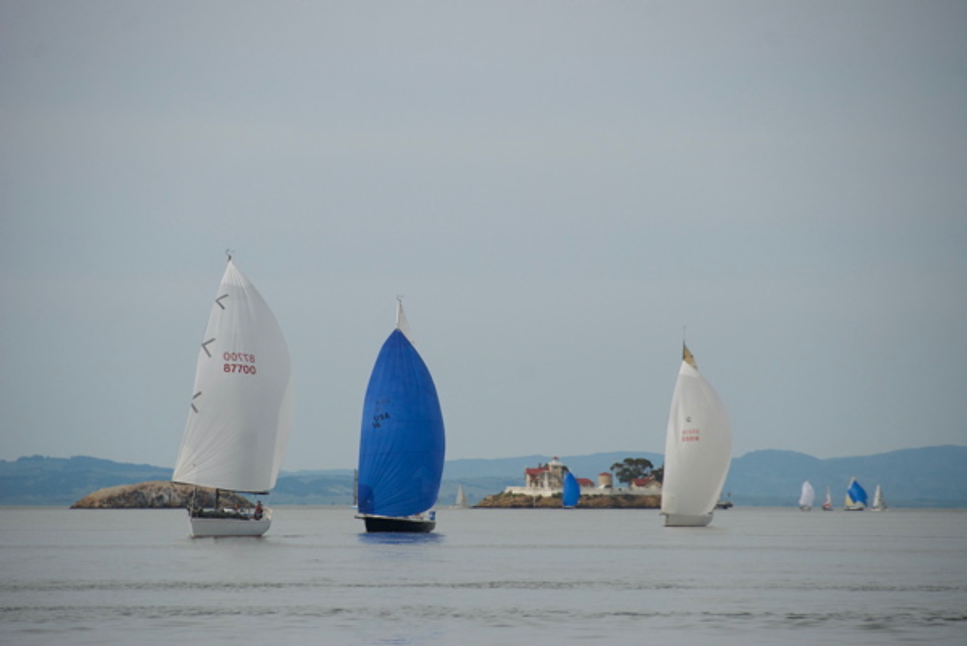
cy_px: 323
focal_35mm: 255
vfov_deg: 5.4
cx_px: 484
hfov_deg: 8.1
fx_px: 6854
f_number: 5.6
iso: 400
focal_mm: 170
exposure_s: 1/2000
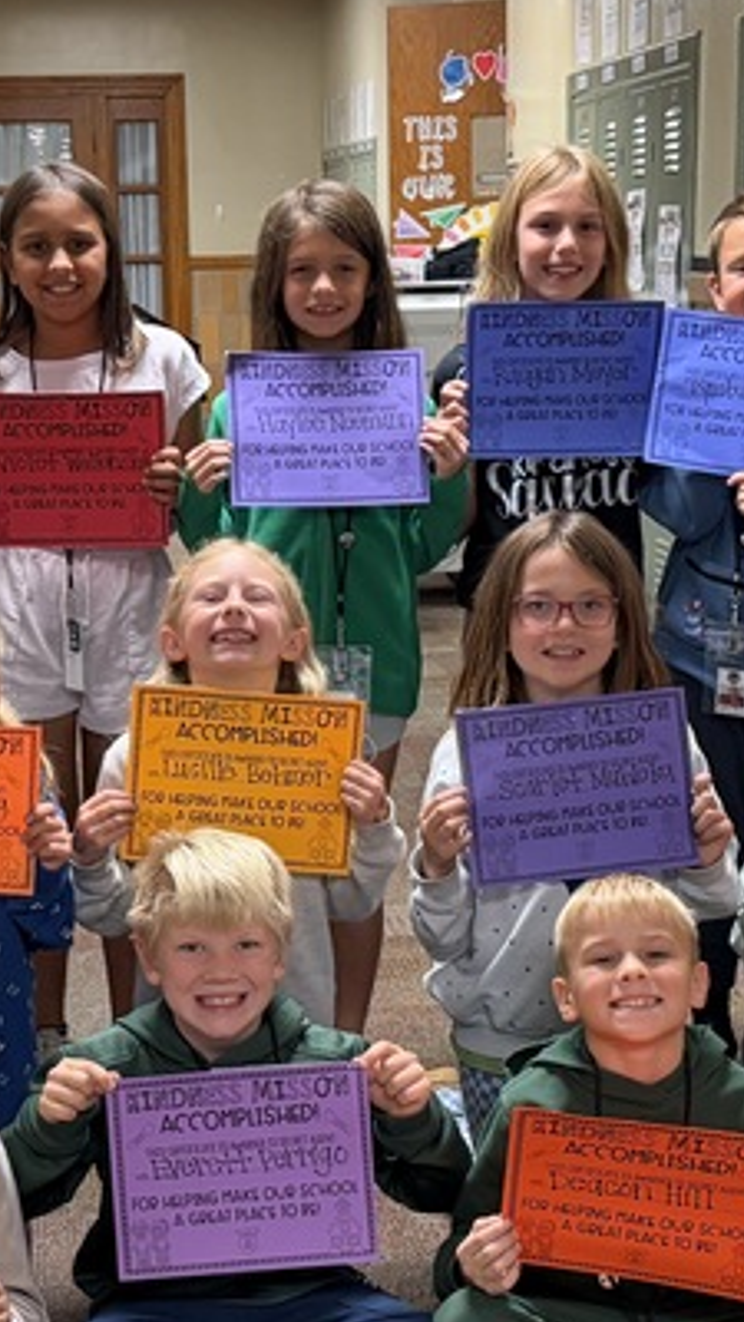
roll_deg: +1.4
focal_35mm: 67
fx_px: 2350
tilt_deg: -14.0
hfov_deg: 18.0
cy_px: 813
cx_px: 284
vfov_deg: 31.3
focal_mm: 6.76
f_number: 1.78
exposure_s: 1/60
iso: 640
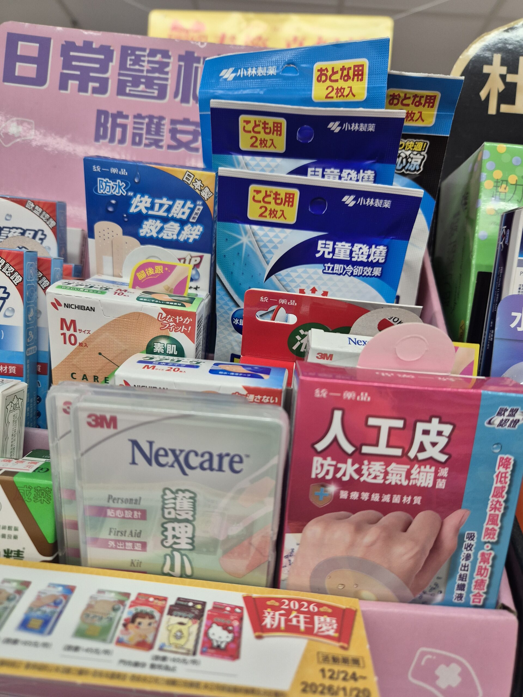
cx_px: 262
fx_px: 463
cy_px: 348
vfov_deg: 73.9
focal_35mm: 23
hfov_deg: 58.9
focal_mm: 5.4
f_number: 1.8
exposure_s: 1/120
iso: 125
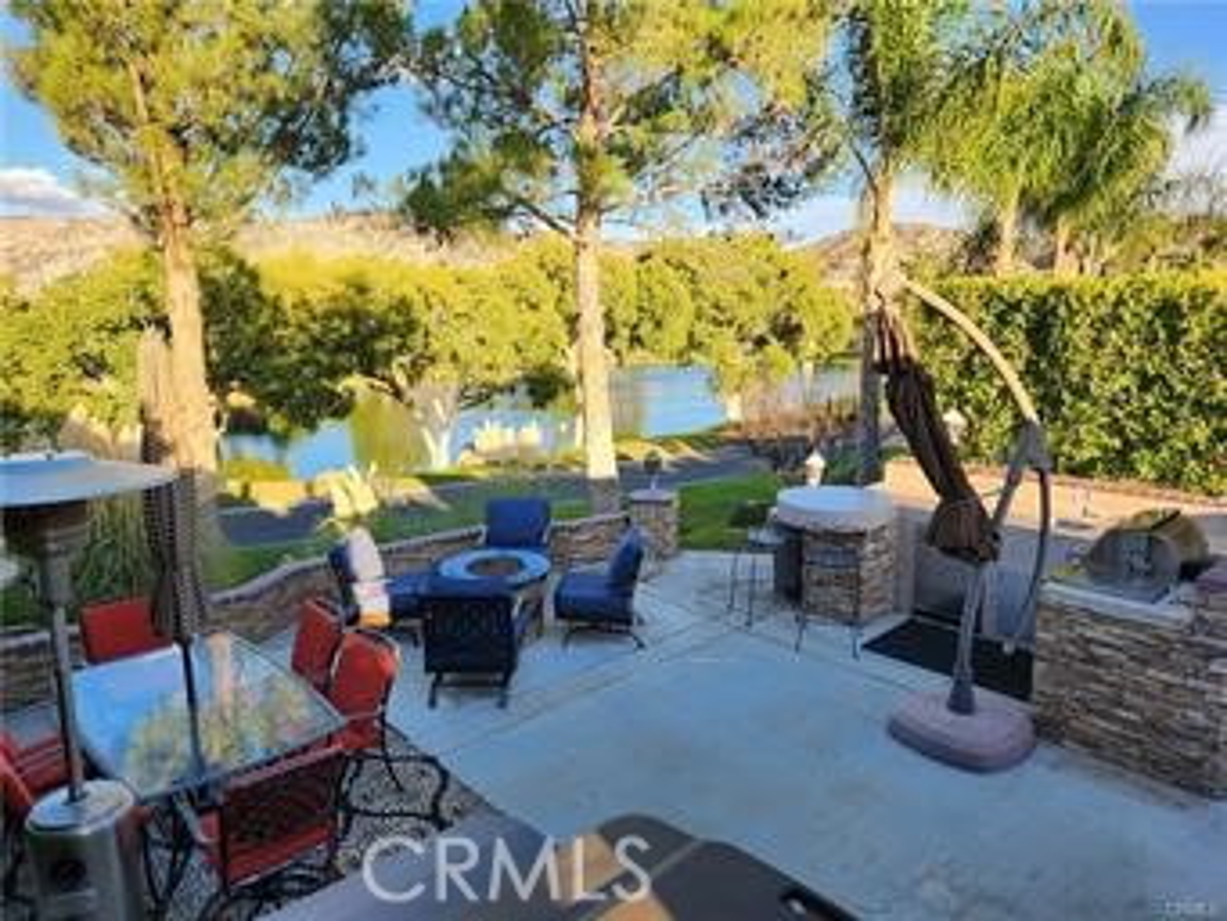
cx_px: 614
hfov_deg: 73.9
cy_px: 460
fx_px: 816
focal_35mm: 23
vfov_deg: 58.9
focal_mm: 5.4
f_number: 1.8
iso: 20
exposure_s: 1/440
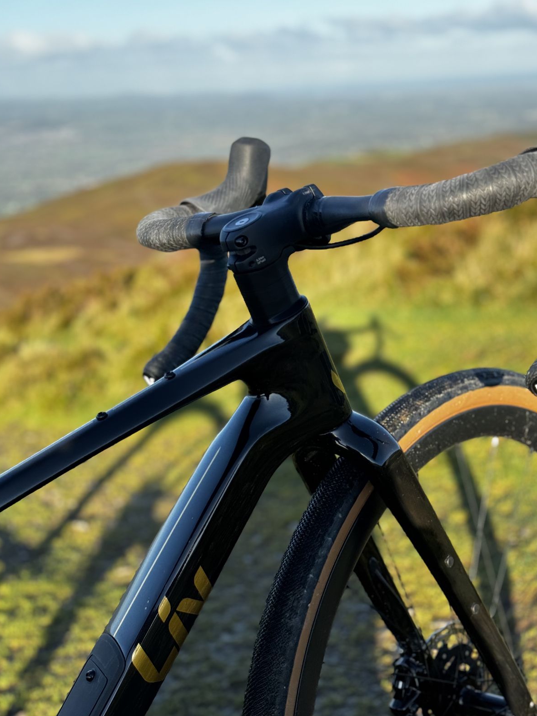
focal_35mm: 52
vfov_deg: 36.8
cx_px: 264
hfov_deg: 28.0
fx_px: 1076
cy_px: 387
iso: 64
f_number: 1.78
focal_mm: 6.86
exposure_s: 1/1395
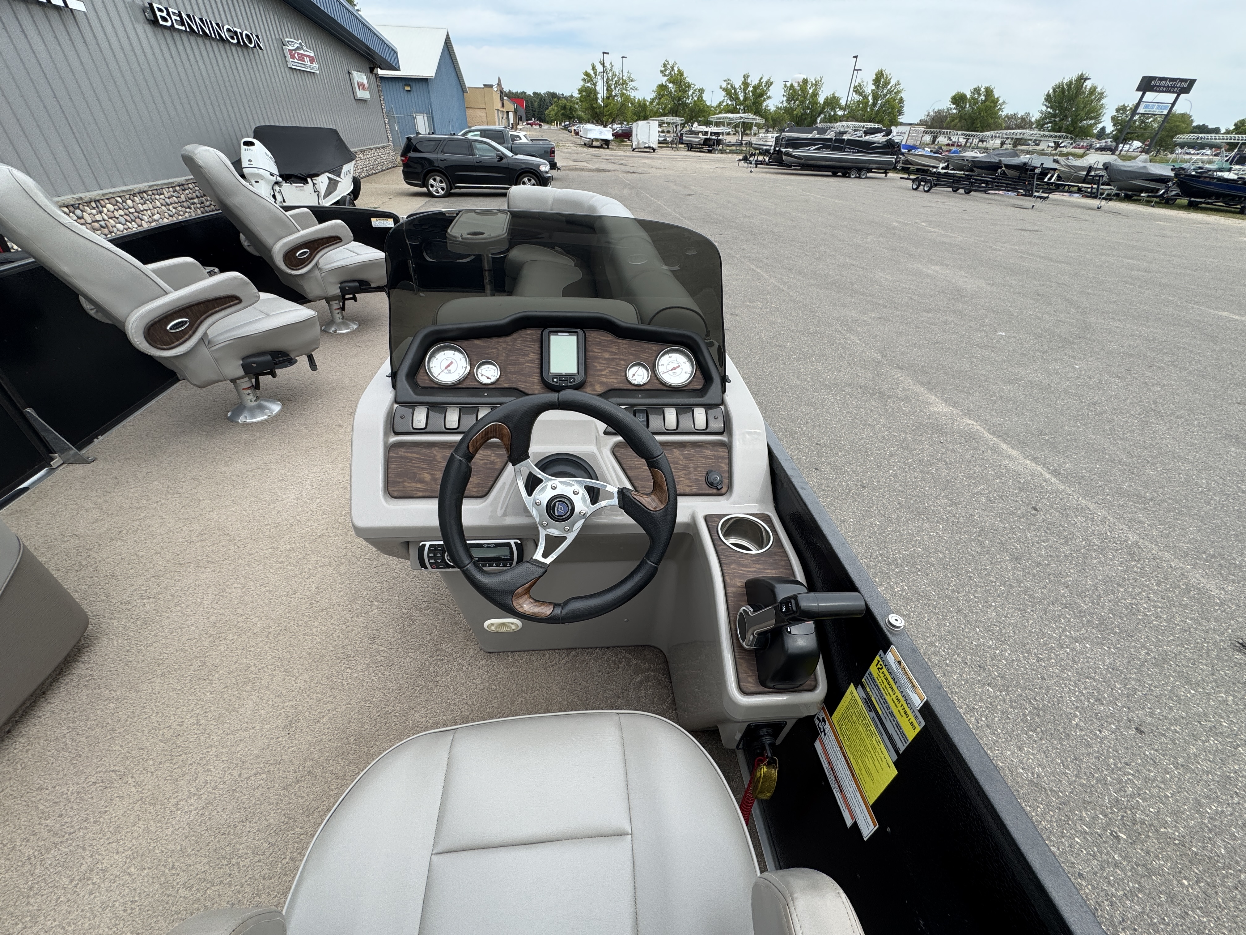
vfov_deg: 85.7
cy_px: 468
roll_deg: -1.9
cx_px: 623
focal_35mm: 14
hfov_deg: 102.1
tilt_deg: -34.8
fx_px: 504
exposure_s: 1/749
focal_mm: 2.22
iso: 50
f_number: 2.2
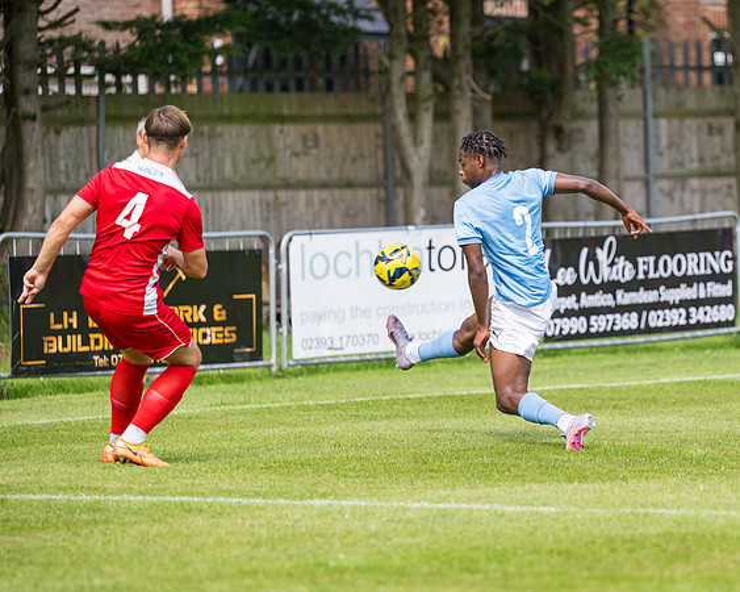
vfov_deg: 6.9
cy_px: 270
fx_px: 4935
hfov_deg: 8.6
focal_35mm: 225
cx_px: 592
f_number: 2.8
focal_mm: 150
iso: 125
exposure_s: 1/1000
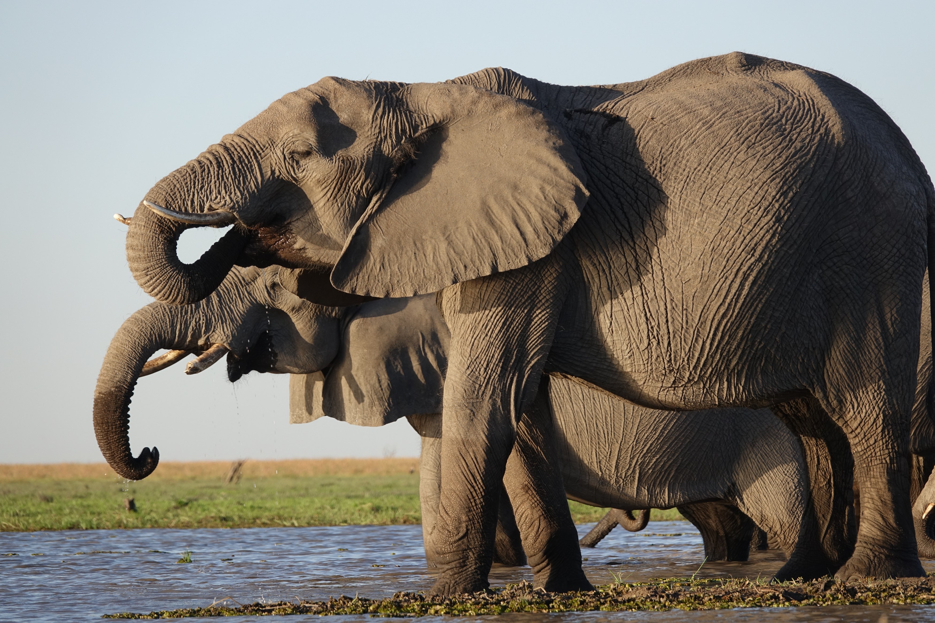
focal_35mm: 247
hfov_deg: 8.3
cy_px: 312
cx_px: 468
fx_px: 6414
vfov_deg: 5.6
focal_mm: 90.45
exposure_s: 1/320
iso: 100
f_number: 4
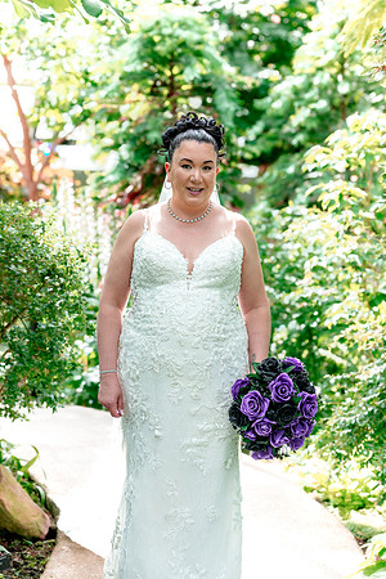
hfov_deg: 15.2
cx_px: 193
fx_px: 1447
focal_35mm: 90
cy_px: 290
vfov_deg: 22.6
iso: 320
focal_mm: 90
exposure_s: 1/640
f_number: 3.5
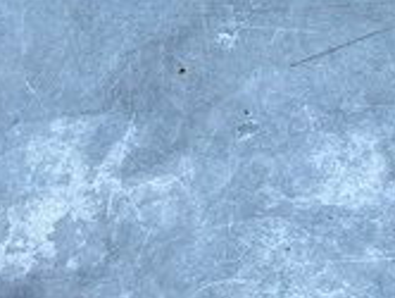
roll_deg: -2.6
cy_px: -329
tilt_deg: -43.0
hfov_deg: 18.5
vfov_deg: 12.7
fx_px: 1143
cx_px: 481
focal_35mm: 100
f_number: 1.8
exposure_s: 1/678
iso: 32
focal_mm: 4.25
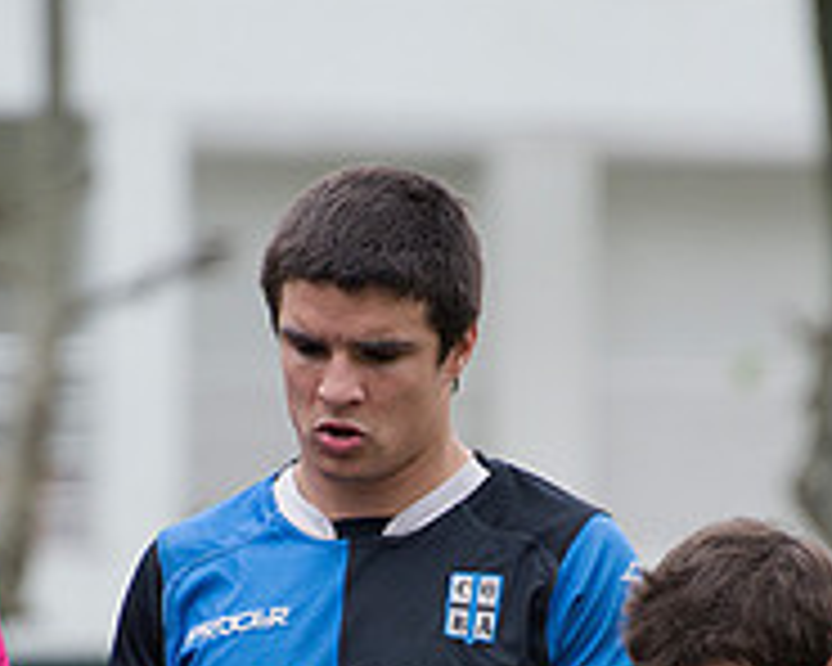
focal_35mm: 823
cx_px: 369
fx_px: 20266
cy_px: 844
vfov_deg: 1.9
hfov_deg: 2.4
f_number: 5.6
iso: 1600
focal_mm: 280
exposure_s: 1/500
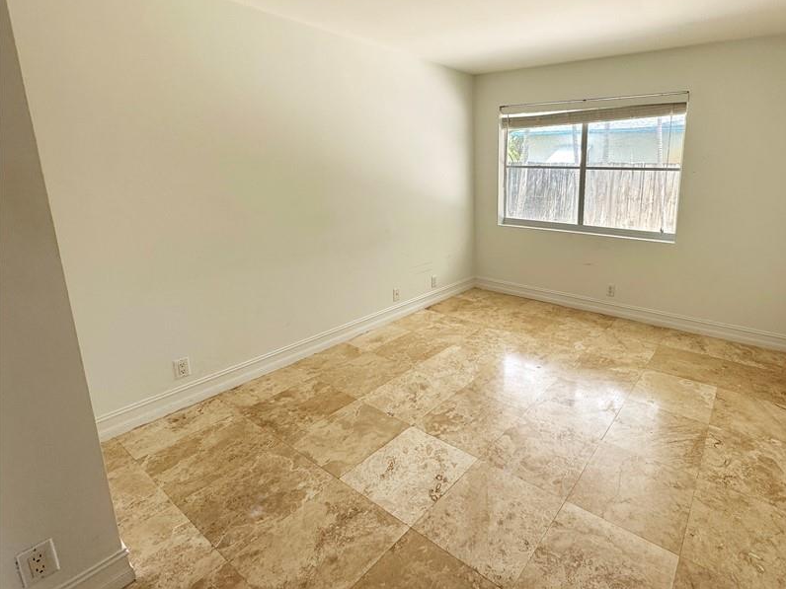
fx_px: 409
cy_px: 243
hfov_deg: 85.6
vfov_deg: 71.0
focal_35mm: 18
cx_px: 504
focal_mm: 2.22
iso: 40
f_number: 2.2
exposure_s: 1/99
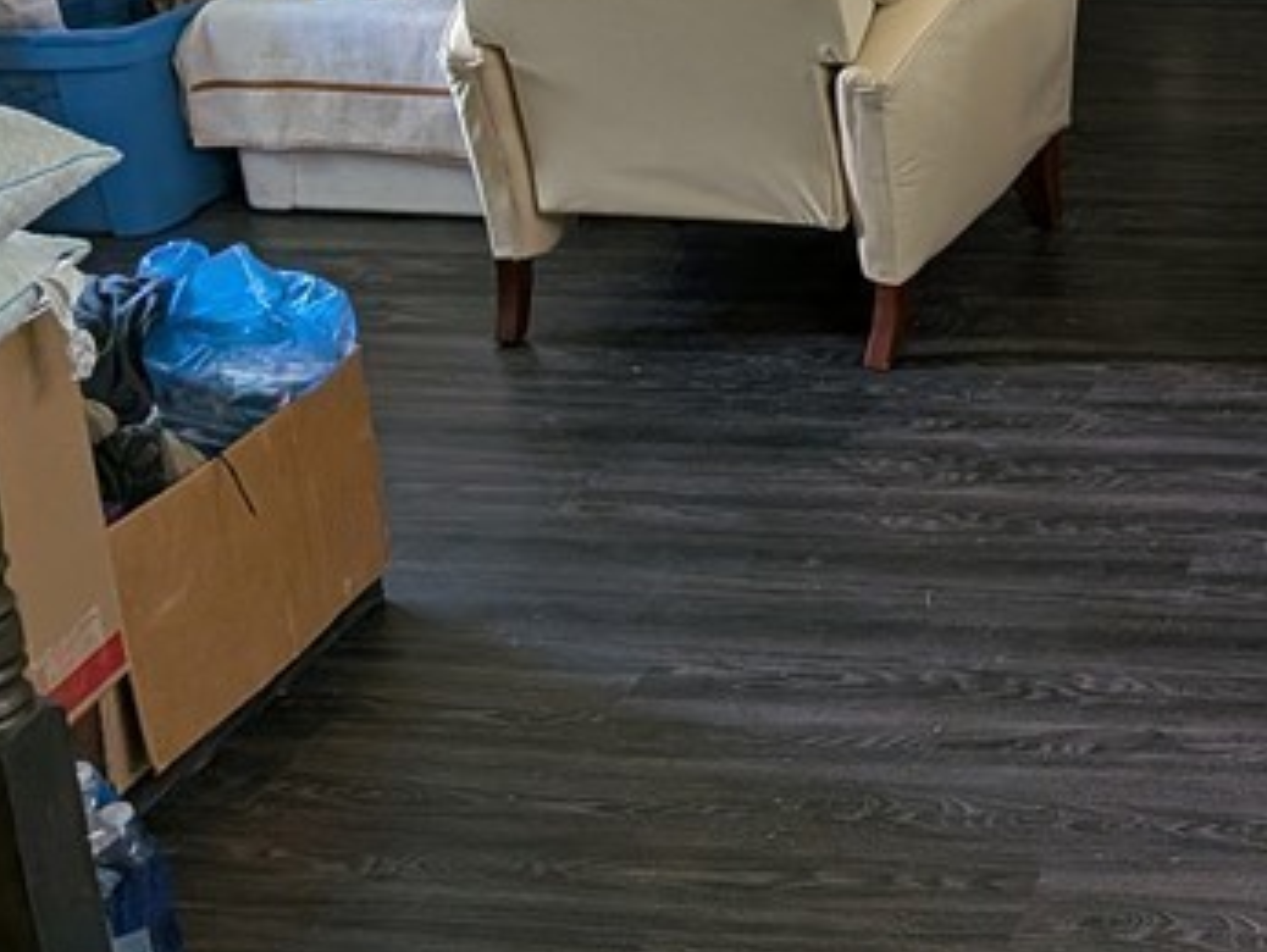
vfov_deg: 20.3
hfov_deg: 24.8
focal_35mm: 71
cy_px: 62
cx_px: 1505
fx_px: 2601
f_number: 1.7
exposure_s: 1/120
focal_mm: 4.53
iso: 238
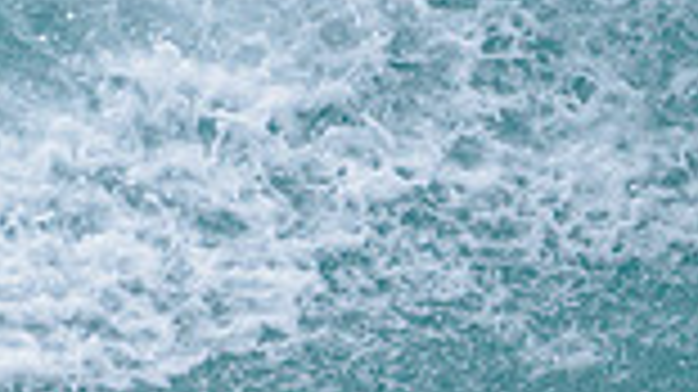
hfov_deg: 0.9
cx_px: 1078
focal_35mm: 2402
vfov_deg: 0.5
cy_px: 10
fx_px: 44434
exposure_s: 1/2000
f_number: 5.6
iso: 200
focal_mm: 500
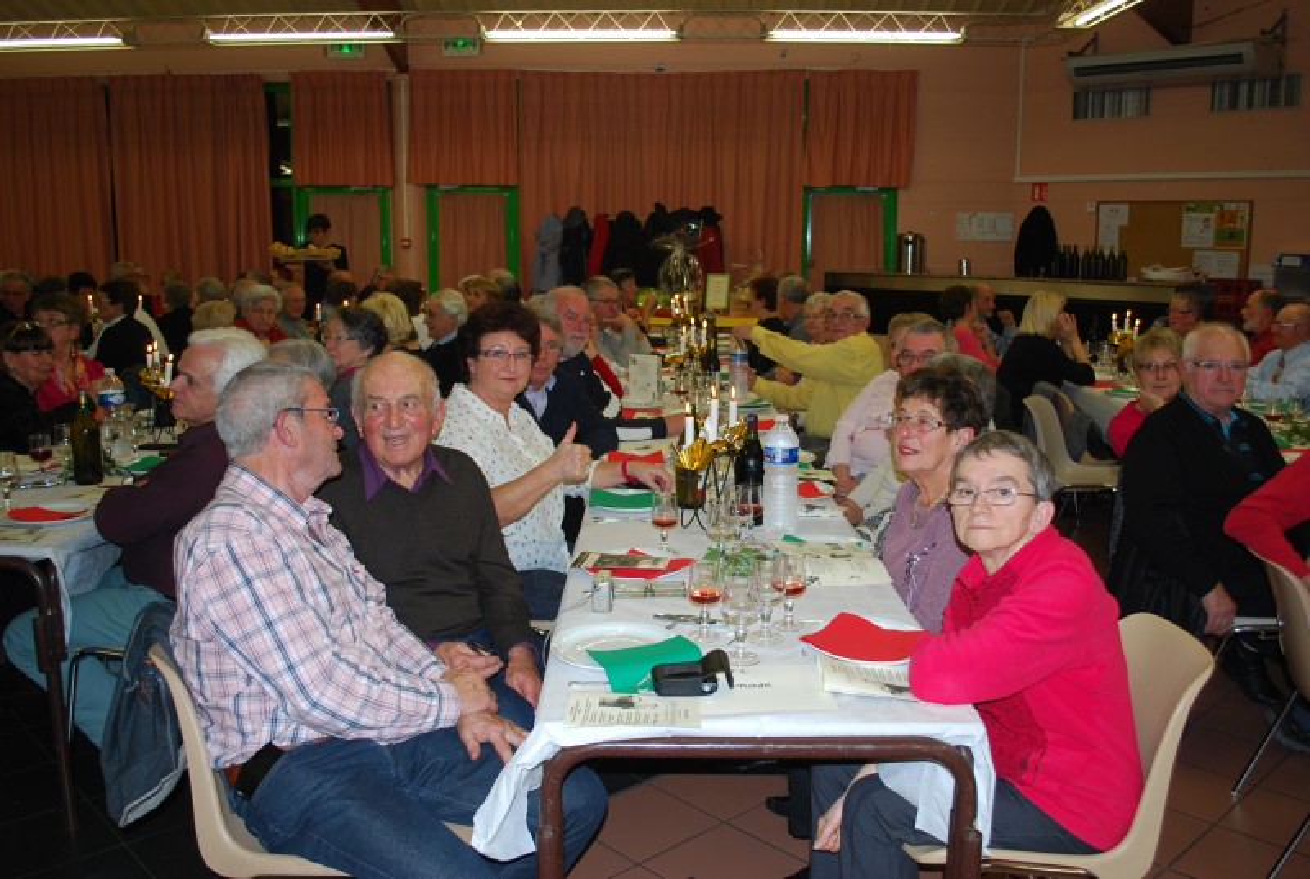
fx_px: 1094
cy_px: 440
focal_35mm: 30
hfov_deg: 61.8
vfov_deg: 43.8
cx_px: 655
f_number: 3.8
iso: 200
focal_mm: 20
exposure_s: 1/60
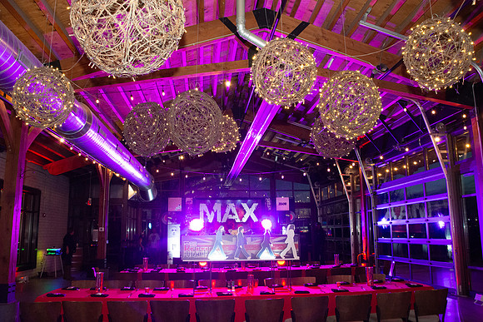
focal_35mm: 27
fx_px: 362
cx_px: 242
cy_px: 161
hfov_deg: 67.4
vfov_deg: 48.0
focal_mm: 18
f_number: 5.6
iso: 4000
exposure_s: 1/40
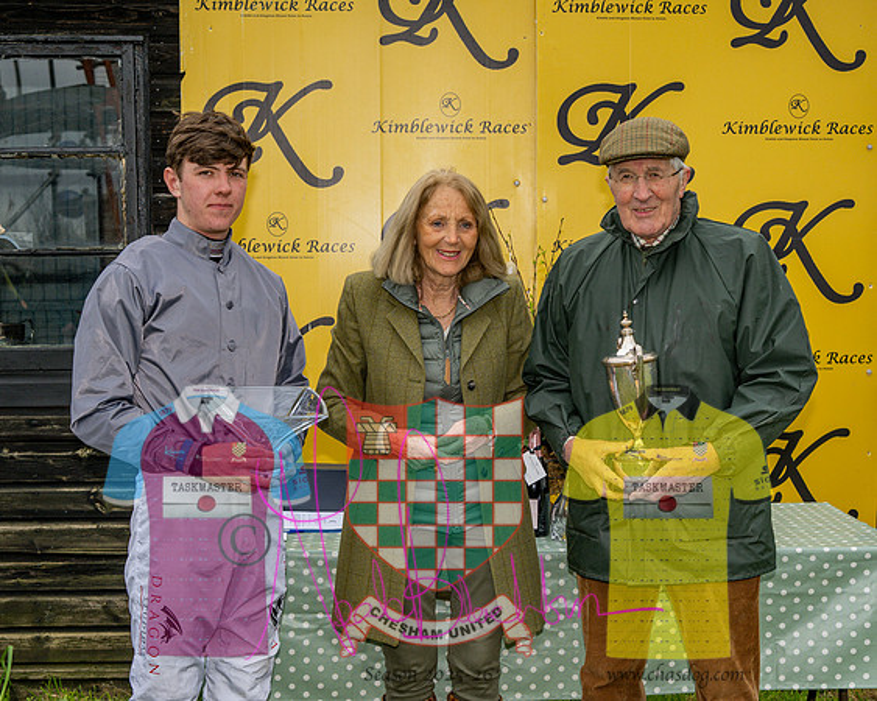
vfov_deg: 26.0
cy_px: 350
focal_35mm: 59
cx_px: 522
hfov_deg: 32.1
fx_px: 1520
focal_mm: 35
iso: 200
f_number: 5
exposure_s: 1/320
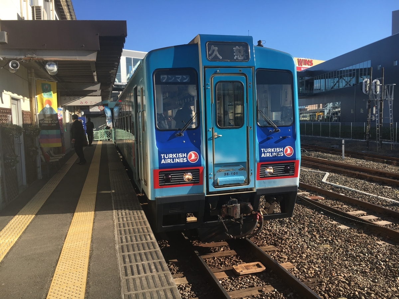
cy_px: 150
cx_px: 200
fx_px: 334
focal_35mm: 29
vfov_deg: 48.2
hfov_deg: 61.7
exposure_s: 1/1026
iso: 25
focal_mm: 4.15
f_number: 2.2
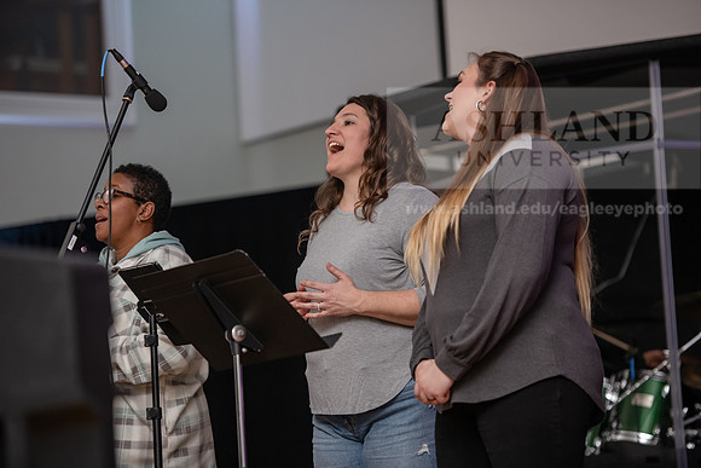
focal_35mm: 135
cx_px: 350
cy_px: 234
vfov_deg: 10.2
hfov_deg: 15.2
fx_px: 2629
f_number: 3.2
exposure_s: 1/50
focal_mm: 135
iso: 1250
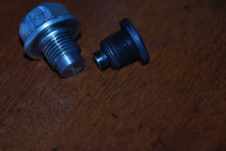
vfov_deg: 5.1
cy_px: 57
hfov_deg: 7.7
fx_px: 1688
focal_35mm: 269
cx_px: 81
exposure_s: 1/125
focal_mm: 135
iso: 100
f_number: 5.6
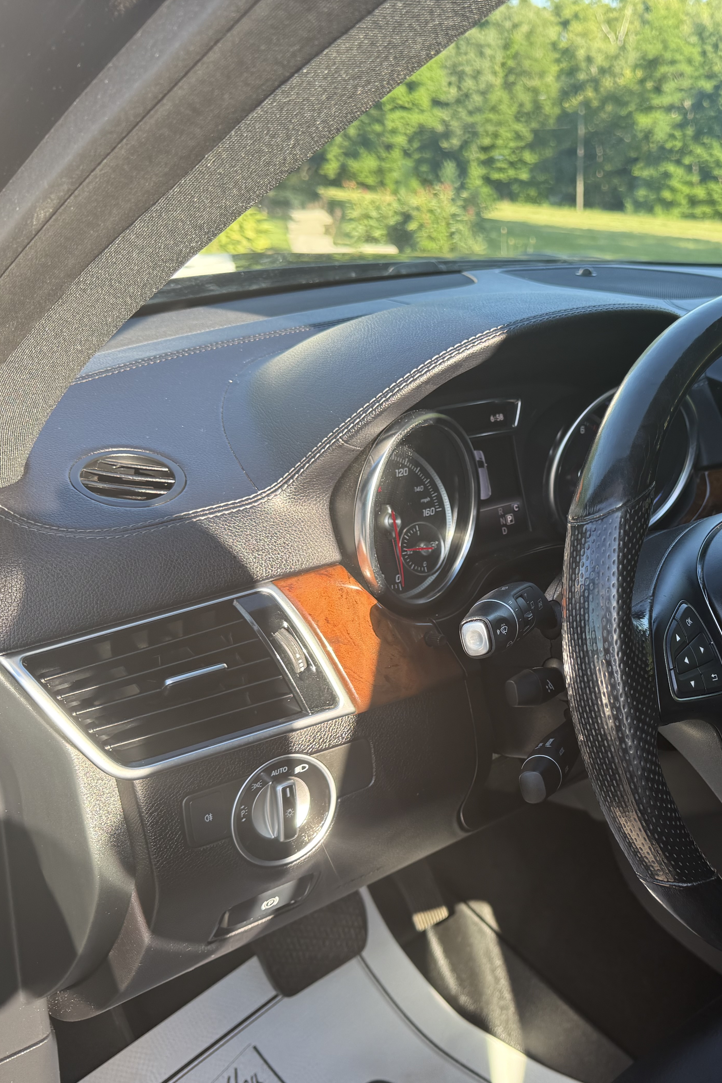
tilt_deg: -21.4
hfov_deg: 37.6
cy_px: 550
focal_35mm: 34
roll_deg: -2.0
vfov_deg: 55.8
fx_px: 1023
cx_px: 566
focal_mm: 6.76
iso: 100
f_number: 1.78
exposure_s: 1/323
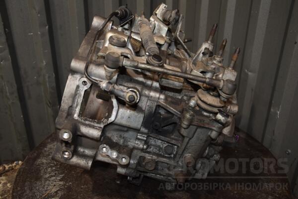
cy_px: 100
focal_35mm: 33
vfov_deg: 40.0
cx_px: 149
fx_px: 273
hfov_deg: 57.2
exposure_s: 1/60
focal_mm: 22
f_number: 5
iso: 800
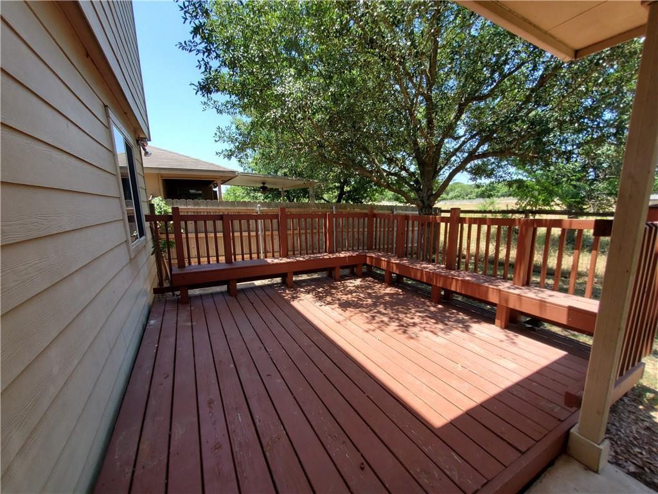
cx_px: 329
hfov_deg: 106.2
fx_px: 247
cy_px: 247
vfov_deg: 89.9
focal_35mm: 13
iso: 50
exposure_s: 1/354
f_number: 2.2
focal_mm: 1.8
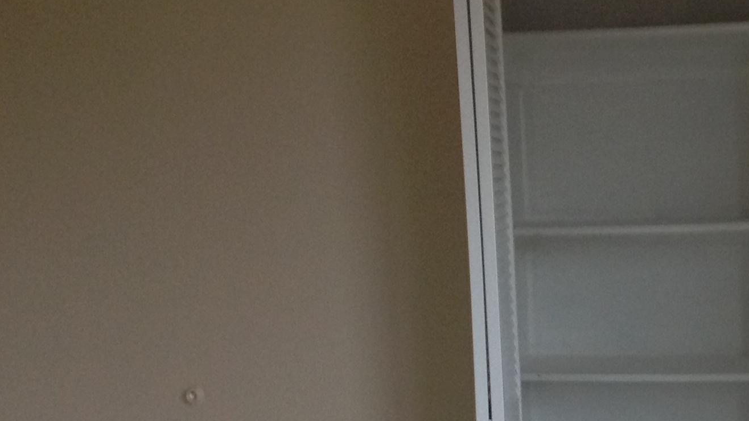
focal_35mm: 75
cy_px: 336
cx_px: 682
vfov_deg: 16.0
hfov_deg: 27.2
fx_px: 1489
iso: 200
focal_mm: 4.28
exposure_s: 1/15
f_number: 2.4
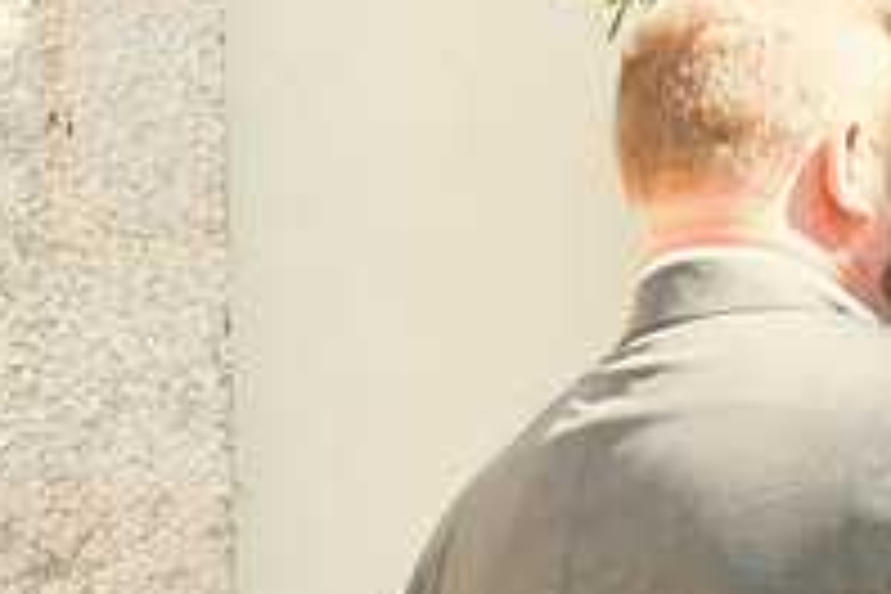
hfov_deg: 16.2
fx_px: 2896
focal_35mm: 117
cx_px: 1278
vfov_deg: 11.6
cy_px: 560
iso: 160
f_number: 3.5
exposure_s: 1/250
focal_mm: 40
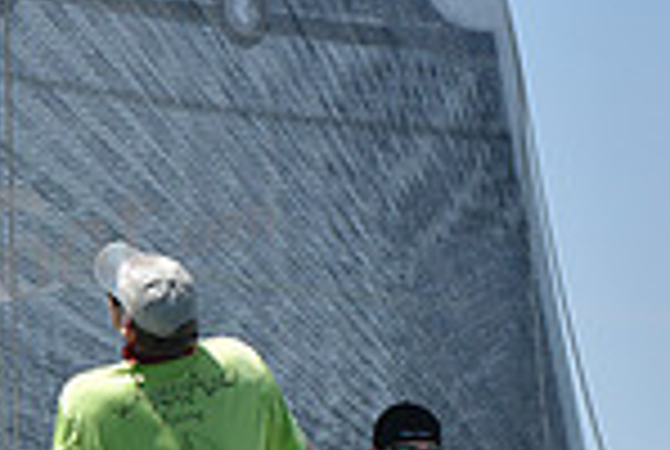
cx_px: 513
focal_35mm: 621
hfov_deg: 3.3
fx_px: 11581
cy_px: 866
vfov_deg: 2.2
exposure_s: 1/800
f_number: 7.1
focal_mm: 160
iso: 400
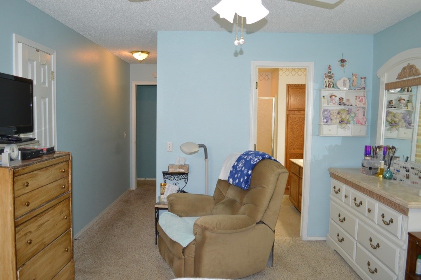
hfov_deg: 67.4
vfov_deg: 47.9
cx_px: 210
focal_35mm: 27
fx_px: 315
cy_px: 140
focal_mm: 18
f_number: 3.5
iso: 500
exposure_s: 1/60
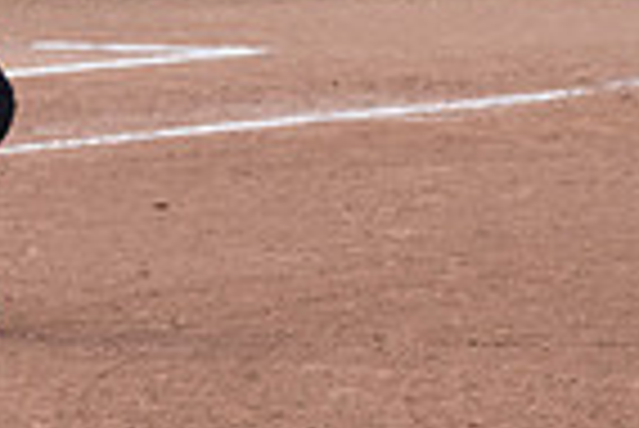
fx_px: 6663
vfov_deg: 3.7
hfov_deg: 5.4
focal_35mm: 375
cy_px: 345
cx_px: -486
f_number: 5.6
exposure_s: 1/1600
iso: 400
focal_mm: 92
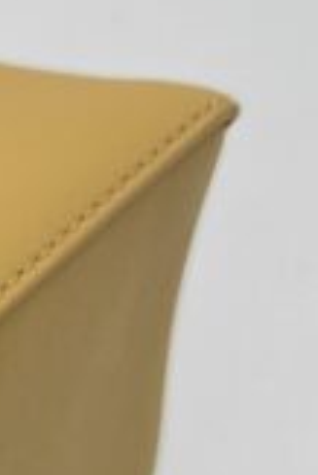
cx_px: -706
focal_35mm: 170
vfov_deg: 11.6
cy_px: 699
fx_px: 2248
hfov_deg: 7.1
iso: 32
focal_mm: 5.7
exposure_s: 1/100
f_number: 1.5
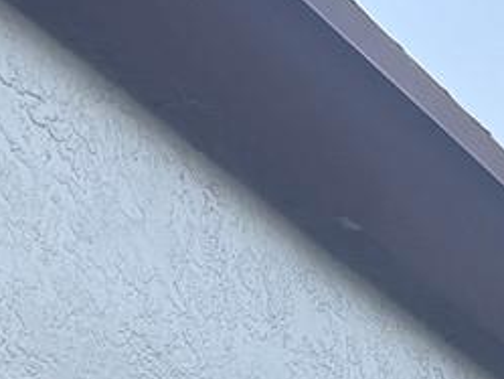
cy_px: 1141
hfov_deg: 11.5
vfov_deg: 8.2
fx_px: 2243
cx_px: 1028
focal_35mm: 154
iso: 80
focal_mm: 6.76
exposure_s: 1/251
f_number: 1.78
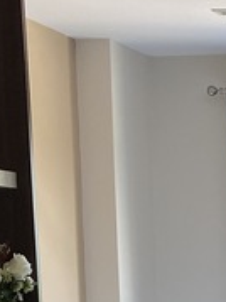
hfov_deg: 9.7
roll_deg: -0.9
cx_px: 395
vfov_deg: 12.2
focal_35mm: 145
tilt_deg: -12.7
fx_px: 1264
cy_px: 585
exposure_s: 1/122
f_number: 1.8
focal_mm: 4.25
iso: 80
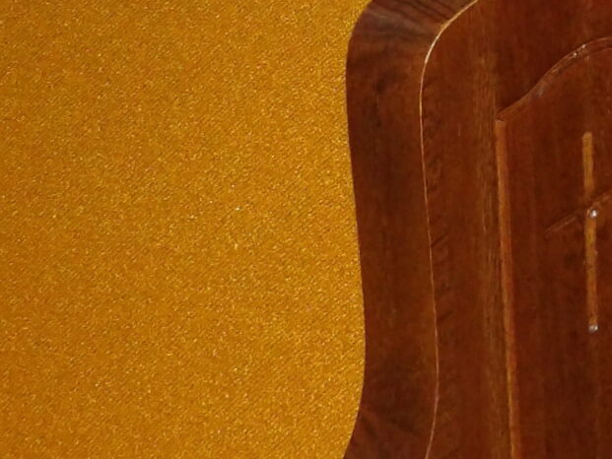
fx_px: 2405
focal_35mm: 136
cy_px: -162
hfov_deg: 13.6
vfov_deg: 10.6
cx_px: 946
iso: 500
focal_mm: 5.9
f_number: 3.6
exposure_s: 1/33
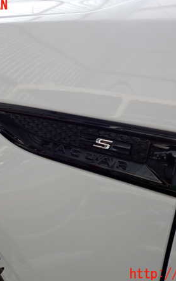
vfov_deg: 46.2
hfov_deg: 29.8
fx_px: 330
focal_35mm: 43
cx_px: 83
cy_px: 140
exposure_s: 1/50
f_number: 2.3
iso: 200
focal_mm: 5.4
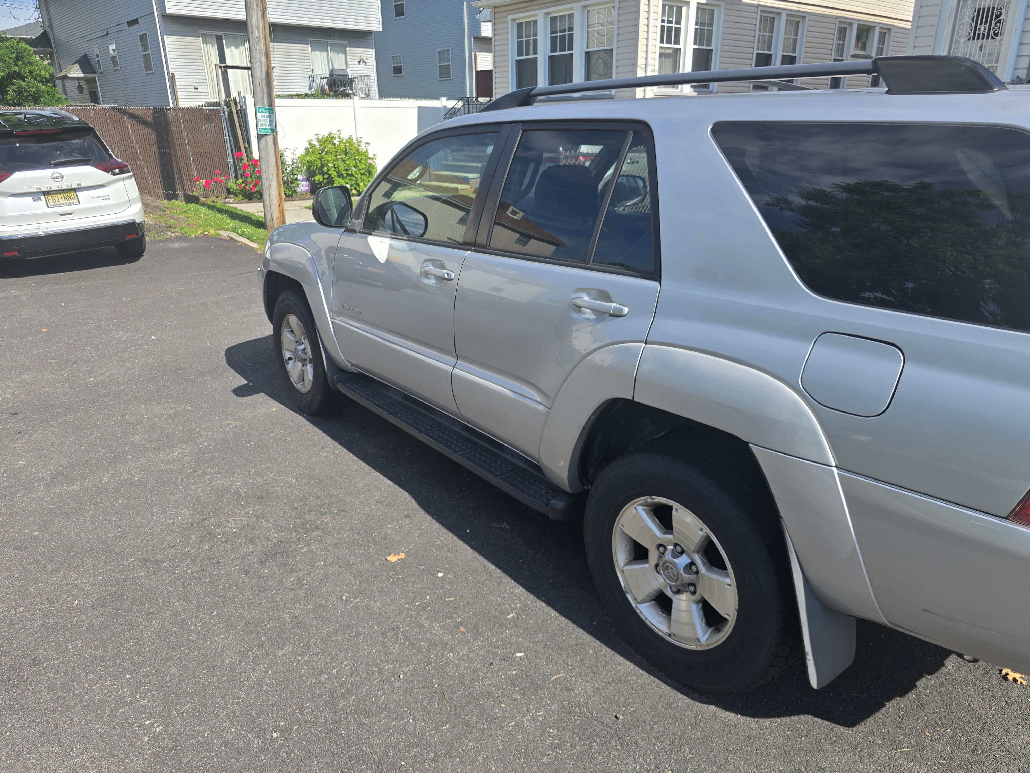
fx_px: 684
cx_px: 515
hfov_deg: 73.9
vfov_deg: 58.9
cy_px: 386
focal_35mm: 23
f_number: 1.7
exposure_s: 1/624
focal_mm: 6.3
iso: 12
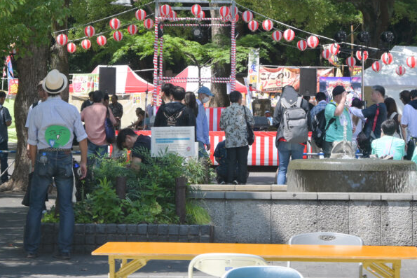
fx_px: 1495
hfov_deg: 15.9
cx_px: 231
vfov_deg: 10.6
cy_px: 45
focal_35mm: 129
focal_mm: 50
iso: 100
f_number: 6.3
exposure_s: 1/250
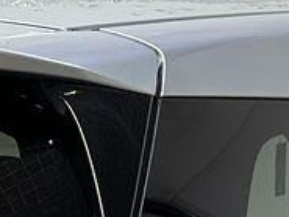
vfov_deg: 3.9
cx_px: 39
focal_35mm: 374
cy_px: 645
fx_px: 3124
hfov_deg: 5.3
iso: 125
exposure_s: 1/100
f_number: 1.78
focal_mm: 6.86
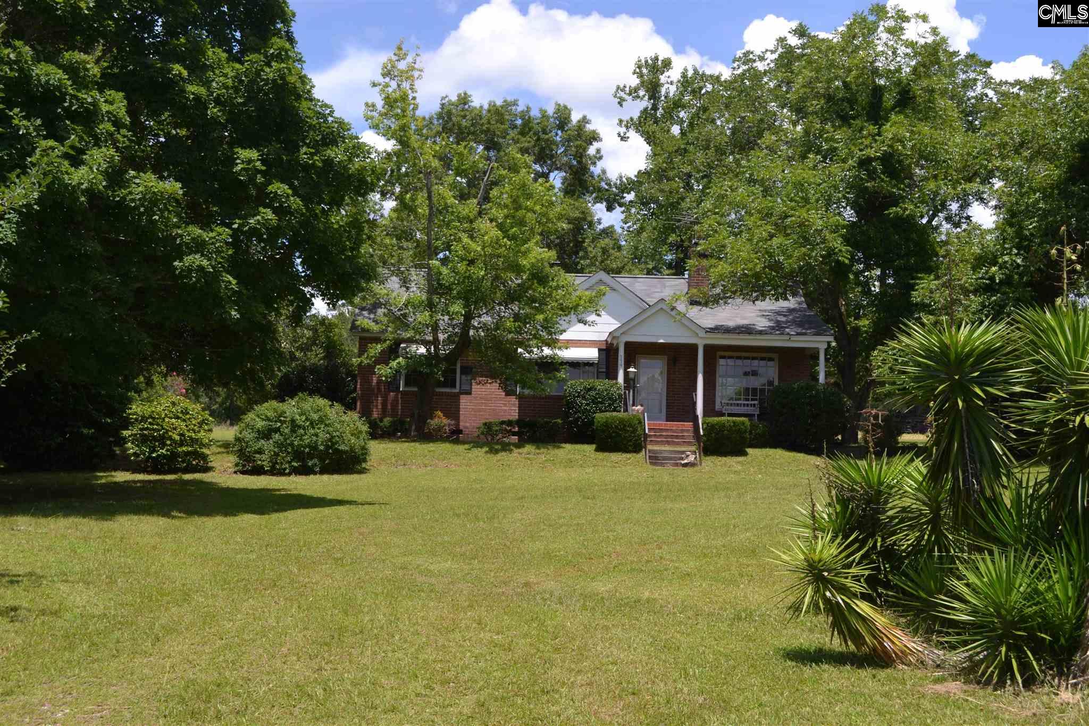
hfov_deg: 46.4
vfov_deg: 31.9
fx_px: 1270
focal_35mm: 42
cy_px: 363
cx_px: 544
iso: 100
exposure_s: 1/200
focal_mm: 28
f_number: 7.1
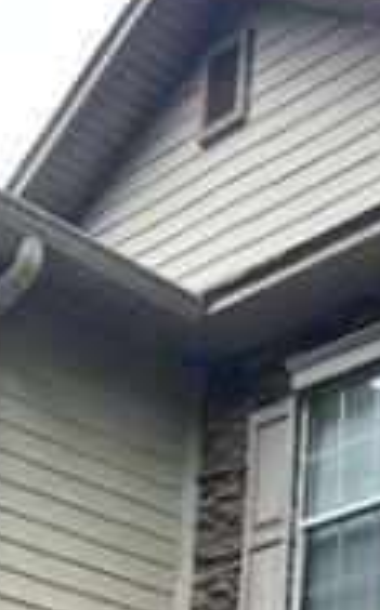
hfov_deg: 12.1
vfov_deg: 19.0
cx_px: 708
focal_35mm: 98
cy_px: 878
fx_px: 1629
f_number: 1.6
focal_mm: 5.1
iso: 50
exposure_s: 1/261
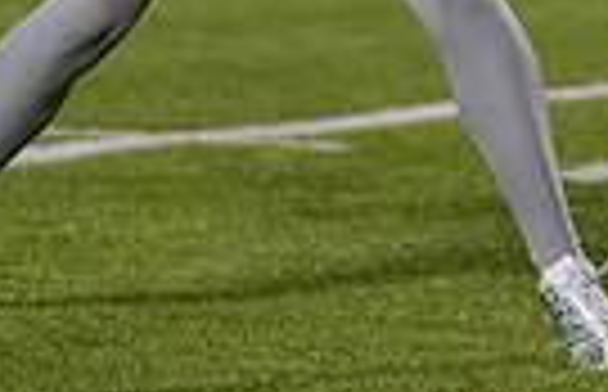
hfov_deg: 2.7
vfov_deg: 1.8
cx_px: 334
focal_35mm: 759
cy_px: -520
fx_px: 12688
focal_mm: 147
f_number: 2.8
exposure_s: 1/1250
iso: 5000
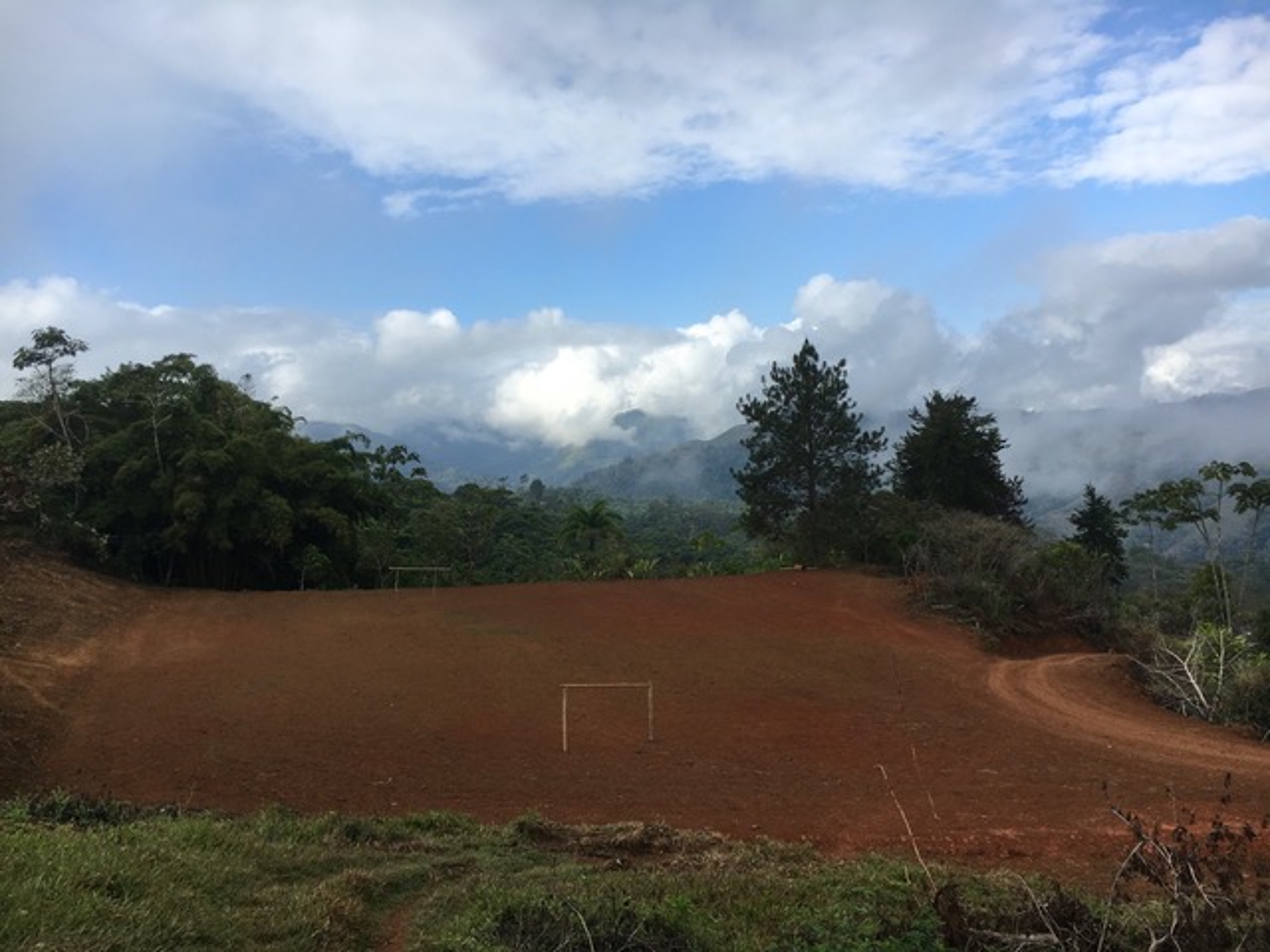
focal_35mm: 29
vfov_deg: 48.2
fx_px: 1064
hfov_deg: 61.7
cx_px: 635
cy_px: 476
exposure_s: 1/894
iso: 25
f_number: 2.2
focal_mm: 4.15
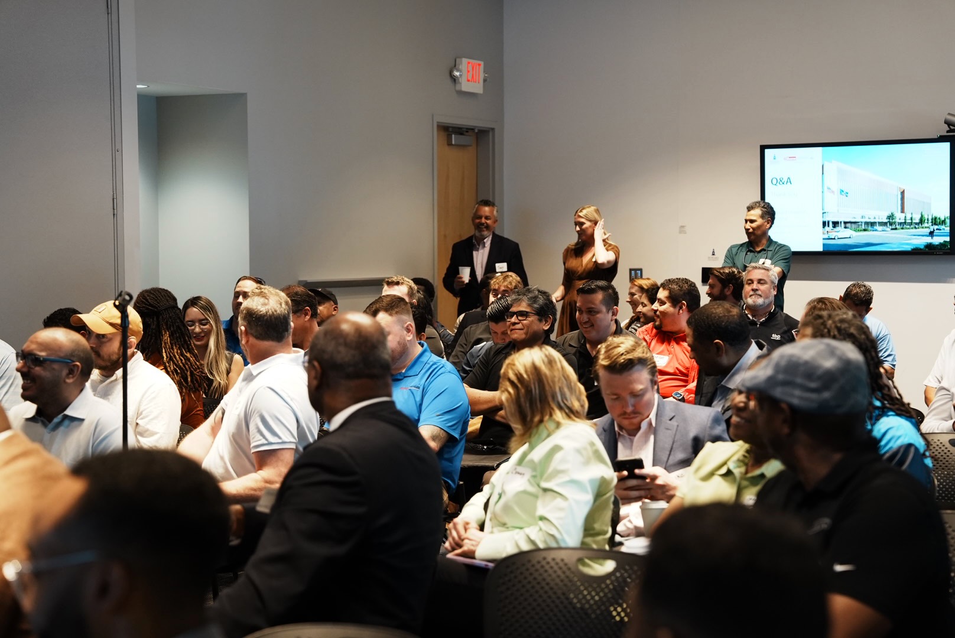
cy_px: 319
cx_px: 478
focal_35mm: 70
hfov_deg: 28.8
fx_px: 1858
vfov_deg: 19.5
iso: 2500
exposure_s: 1/200
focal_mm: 70
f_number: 4
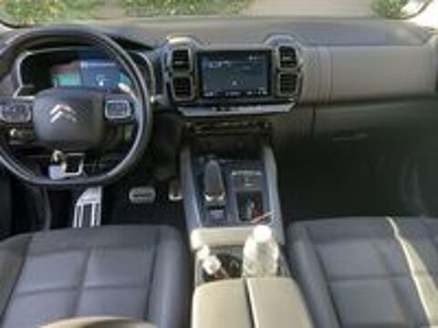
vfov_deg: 54.9
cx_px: 219
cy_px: 164
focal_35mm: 25
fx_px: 316
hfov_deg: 69.4
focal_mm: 4.6
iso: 80
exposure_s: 1/60
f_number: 2
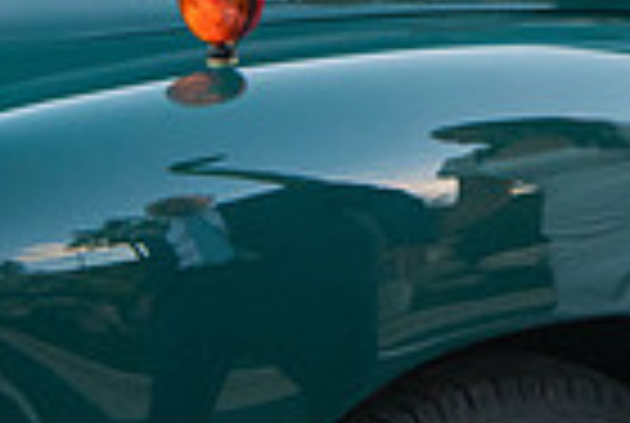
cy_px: -230
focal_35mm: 188
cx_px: 855
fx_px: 3297
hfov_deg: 10.6
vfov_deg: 7.2
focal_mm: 42
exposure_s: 1/320
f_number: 5
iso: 3200
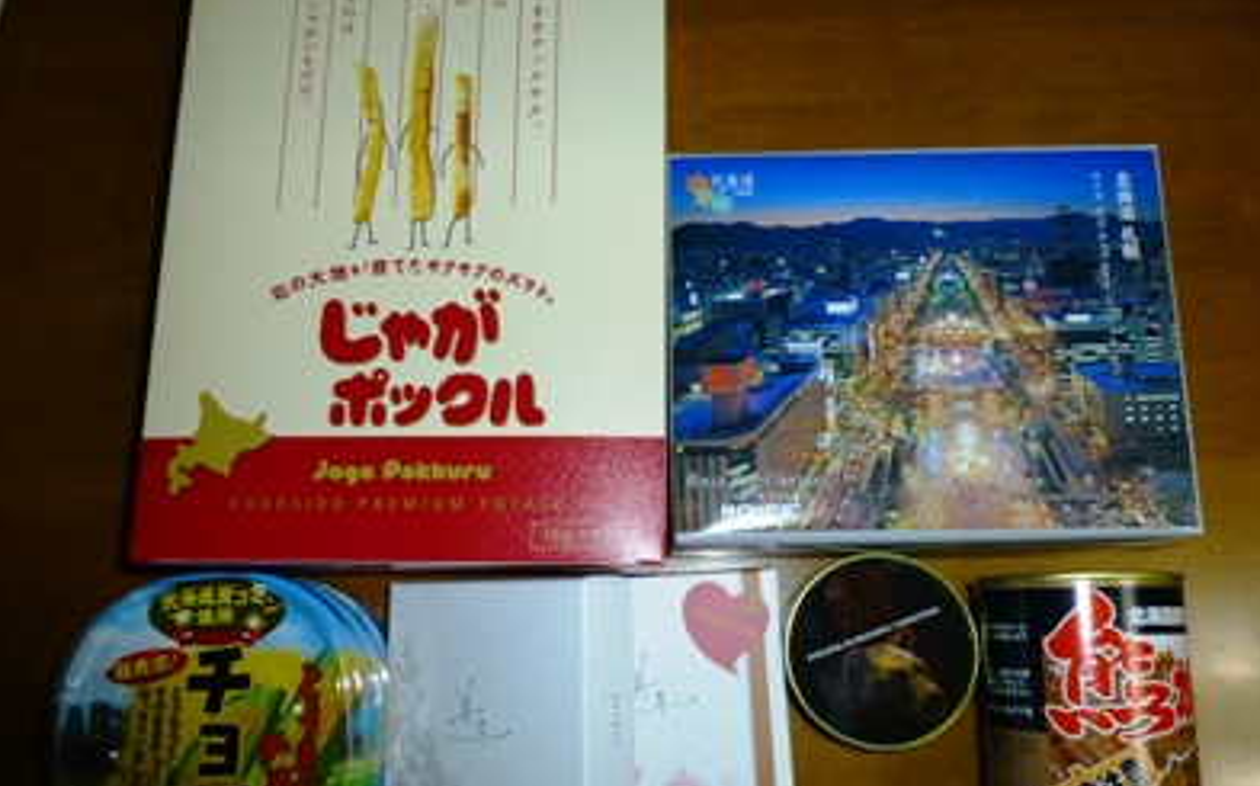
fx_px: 926
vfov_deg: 45.8
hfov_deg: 68.4
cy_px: 446
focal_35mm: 27
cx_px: 635
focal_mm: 4.3
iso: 400
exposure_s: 1/60
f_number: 3.3
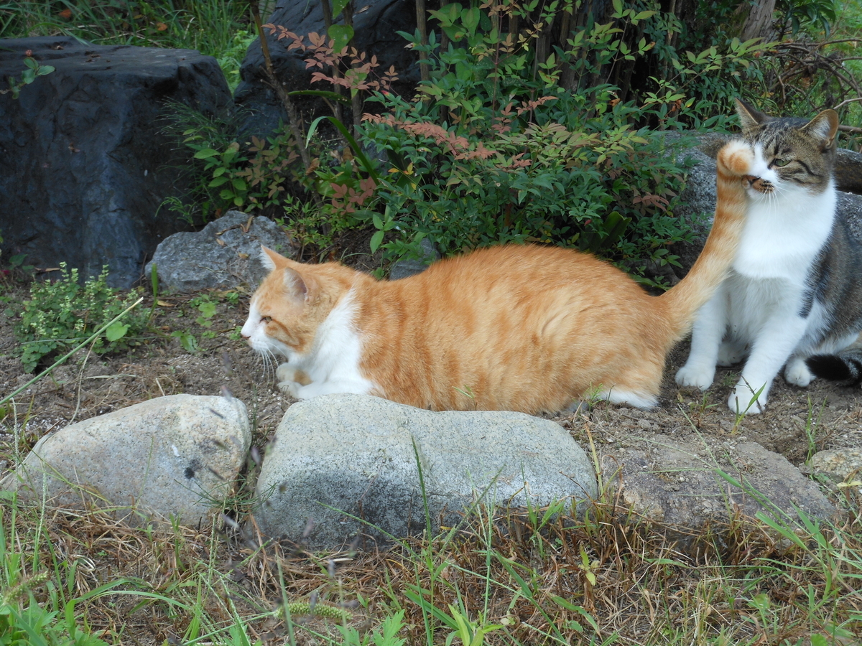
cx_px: 431
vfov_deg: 32.2
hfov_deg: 42.1
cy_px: 323
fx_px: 1121
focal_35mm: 45
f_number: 4.6
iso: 80
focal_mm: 8.1
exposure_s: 1/160
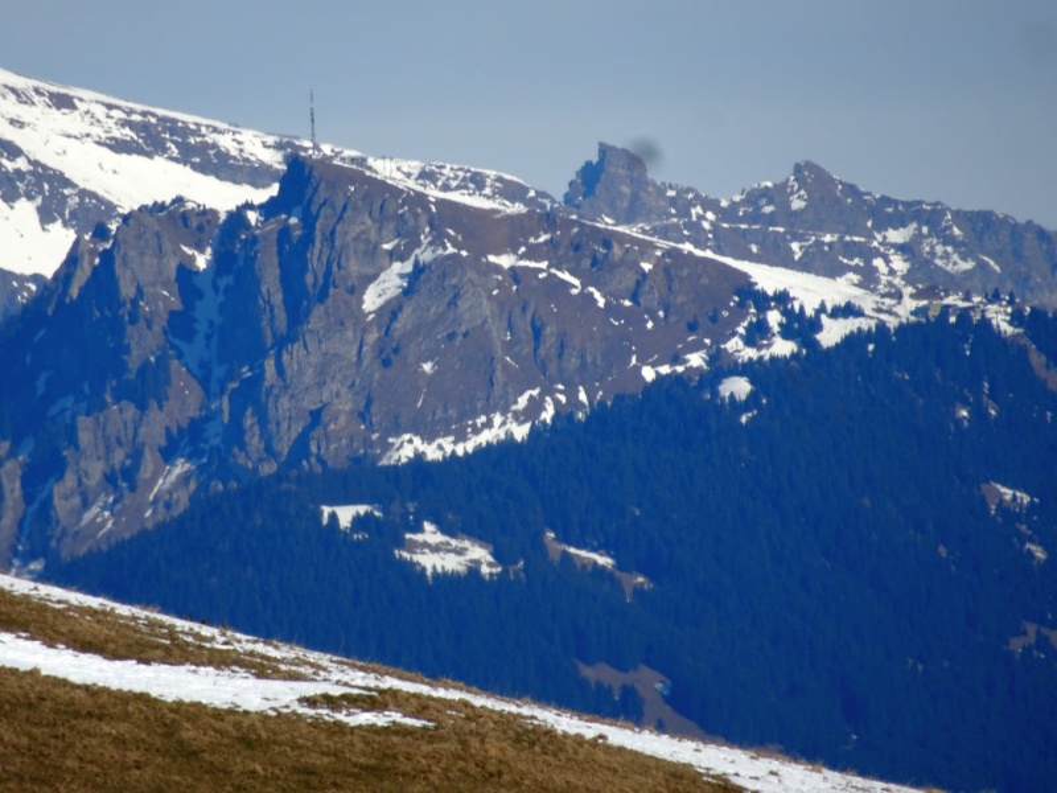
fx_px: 21985
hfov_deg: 2.8
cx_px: 528
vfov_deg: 2.1
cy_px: 396
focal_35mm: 720
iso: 80
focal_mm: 123
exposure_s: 1/500
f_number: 6.4
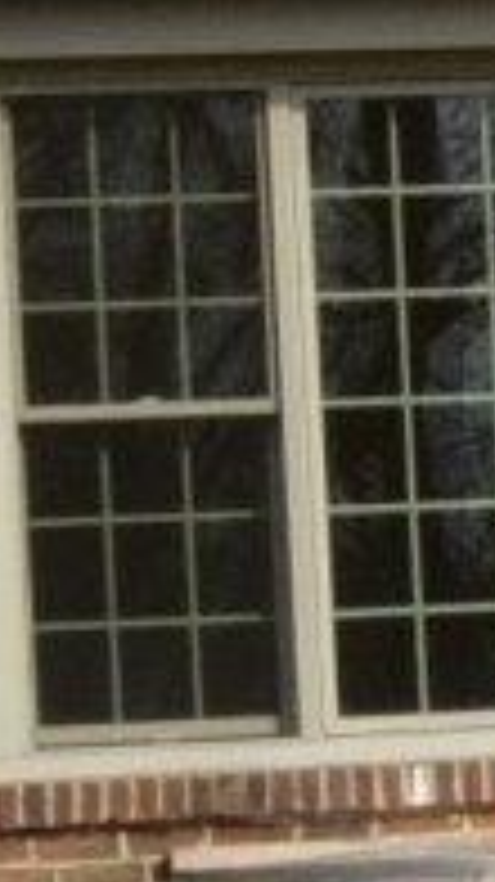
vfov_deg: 6.6
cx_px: 850
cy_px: 513
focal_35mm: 329
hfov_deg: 3.7
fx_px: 7690
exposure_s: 1/456
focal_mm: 8.5
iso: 64
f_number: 4.9
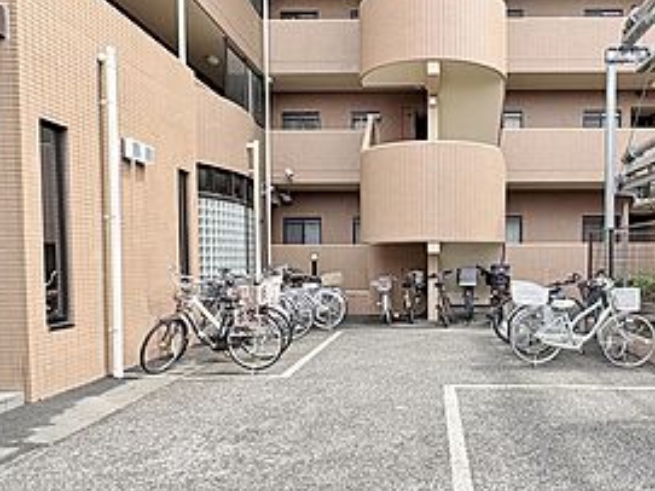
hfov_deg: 57.3
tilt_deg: -2.2
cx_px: 428
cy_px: 290
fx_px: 586
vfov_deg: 45.2
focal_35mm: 31
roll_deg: -0.1
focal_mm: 2.22
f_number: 2.2
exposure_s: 1/443
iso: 40
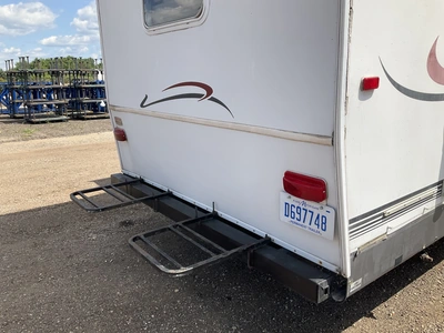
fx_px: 372
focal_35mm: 29
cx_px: 222
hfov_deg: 61.7
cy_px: 166
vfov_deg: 48.2
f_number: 1.8
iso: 25
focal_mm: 3
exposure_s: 1/1377
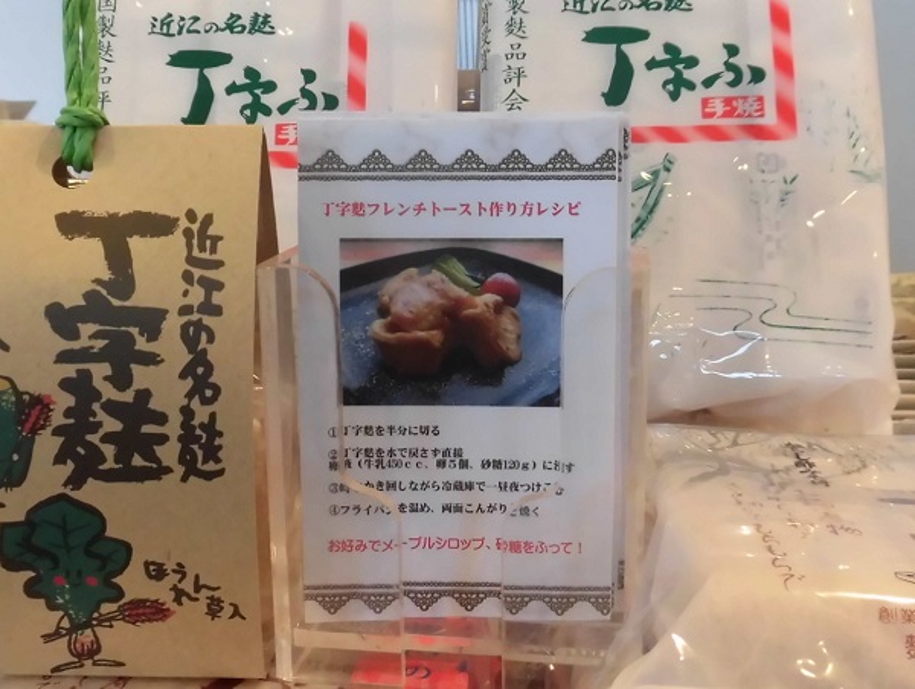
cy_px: 344
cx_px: 458
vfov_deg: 57.0
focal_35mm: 24
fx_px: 635
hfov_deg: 71.5
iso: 250
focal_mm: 4.3
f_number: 3.1
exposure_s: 1/40
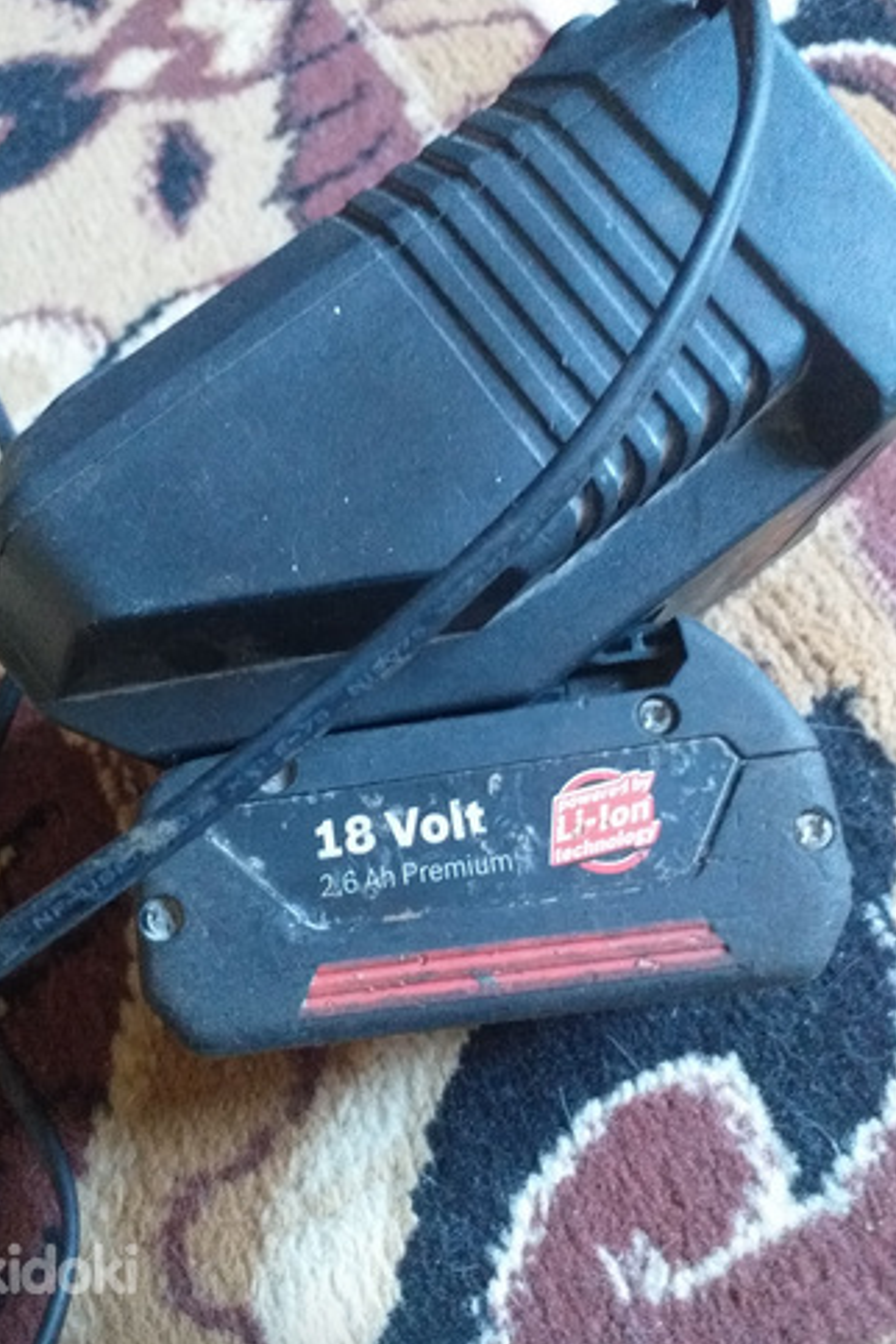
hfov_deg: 46.3
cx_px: 383
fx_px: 1045
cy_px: 671
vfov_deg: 65.5
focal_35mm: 28
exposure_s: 1/17
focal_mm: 3.6
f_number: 1.9
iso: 640
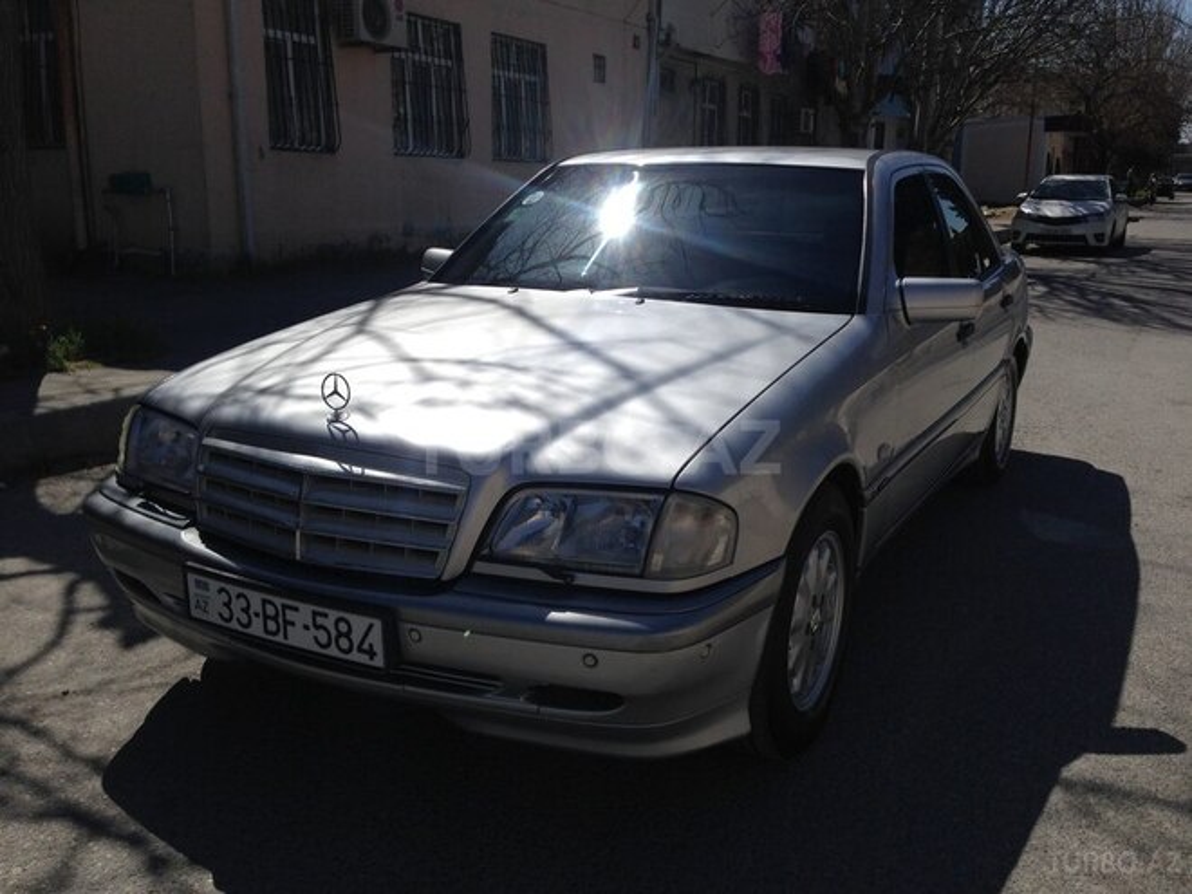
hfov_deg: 55.4
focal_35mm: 33
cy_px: 447
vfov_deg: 42.9
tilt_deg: -12.8
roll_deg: -0.6
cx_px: 596
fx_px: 1136
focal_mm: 4.12
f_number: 2.4
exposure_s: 1/3390
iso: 50
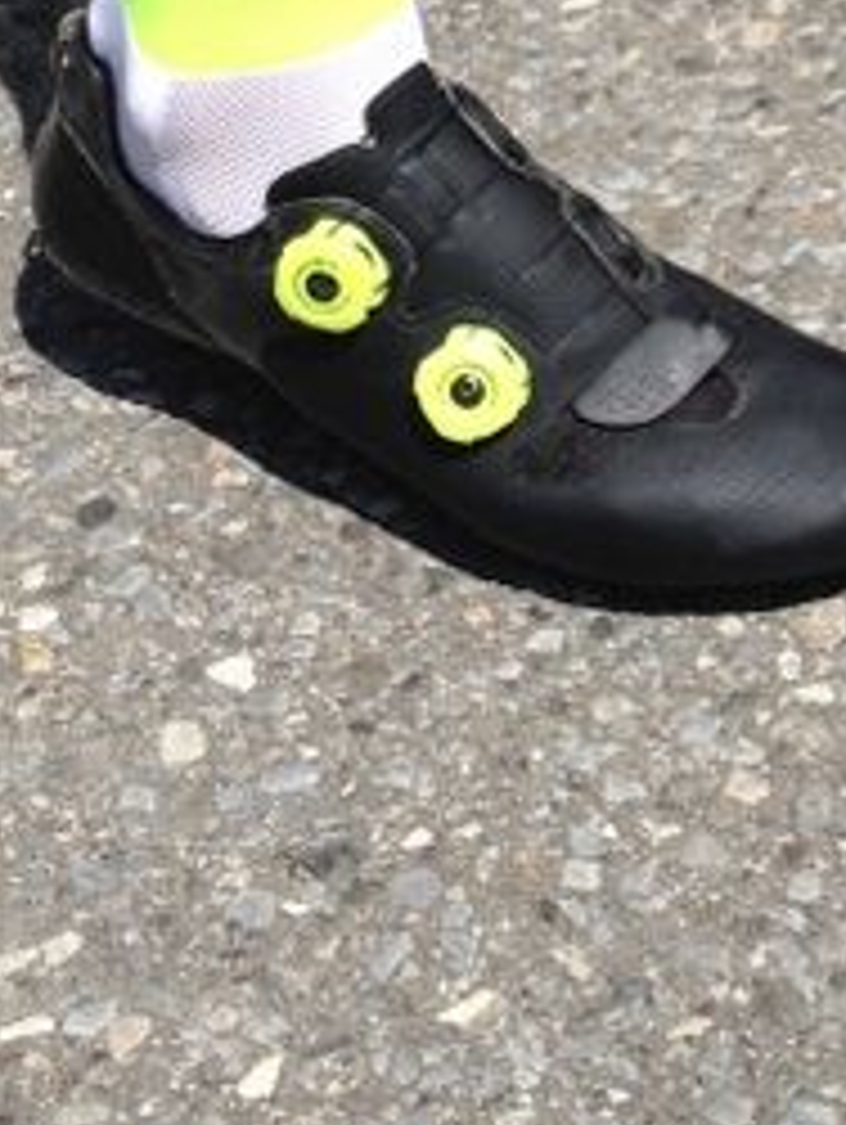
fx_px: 3643
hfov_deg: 13.2
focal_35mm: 112
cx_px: 482
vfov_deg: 17.4
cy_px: 184
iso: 50
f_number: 2.4
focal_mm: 4.28
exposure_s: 1/2404
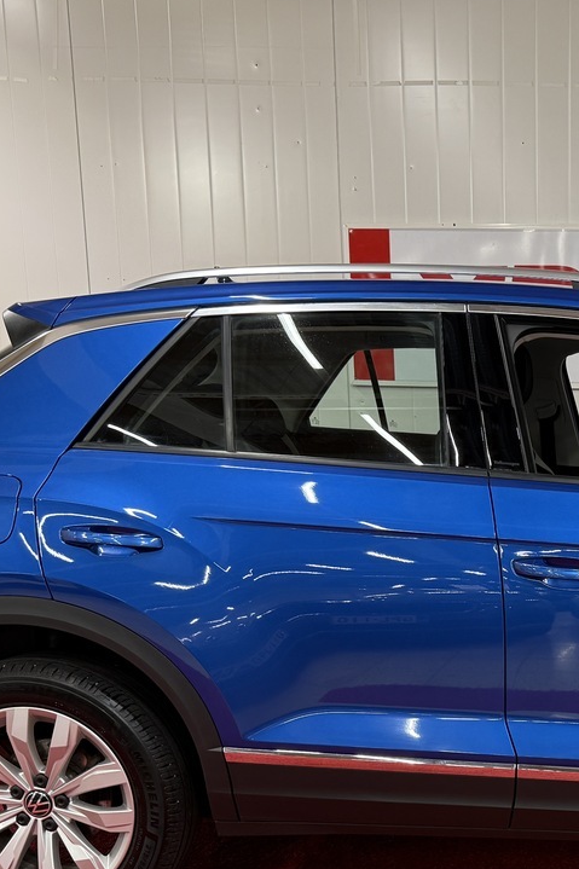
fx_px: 1207
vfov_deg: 38.7
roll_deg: +0.1
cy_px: 644
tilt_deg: -10.2
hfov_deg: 25.2
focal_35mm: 50
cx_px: 627
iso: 160
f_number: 1.78
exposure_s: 1/100
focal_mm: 6.76
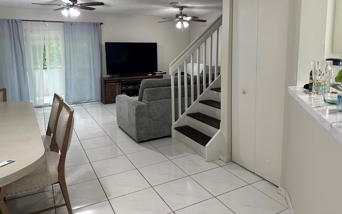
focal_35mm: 26
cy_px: 83
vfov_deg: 47.2
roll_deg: +0.8
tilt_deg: -6.9
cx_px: 172
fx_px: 242
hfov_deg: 70.4
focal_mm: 6.86
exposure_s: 1/120
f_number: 1.78
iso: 200
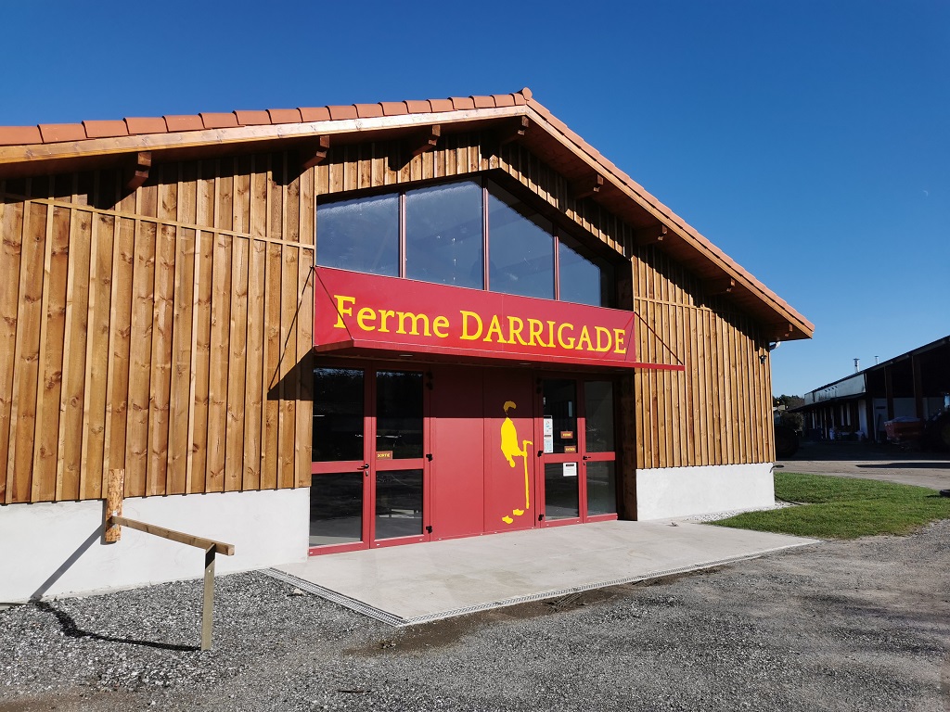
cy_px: 356
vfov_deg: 51.4
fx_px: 741
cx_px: 475
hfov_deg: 65.3
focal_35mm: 27
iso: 50
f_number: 1.8
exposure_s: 1/5000
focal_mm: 5.58
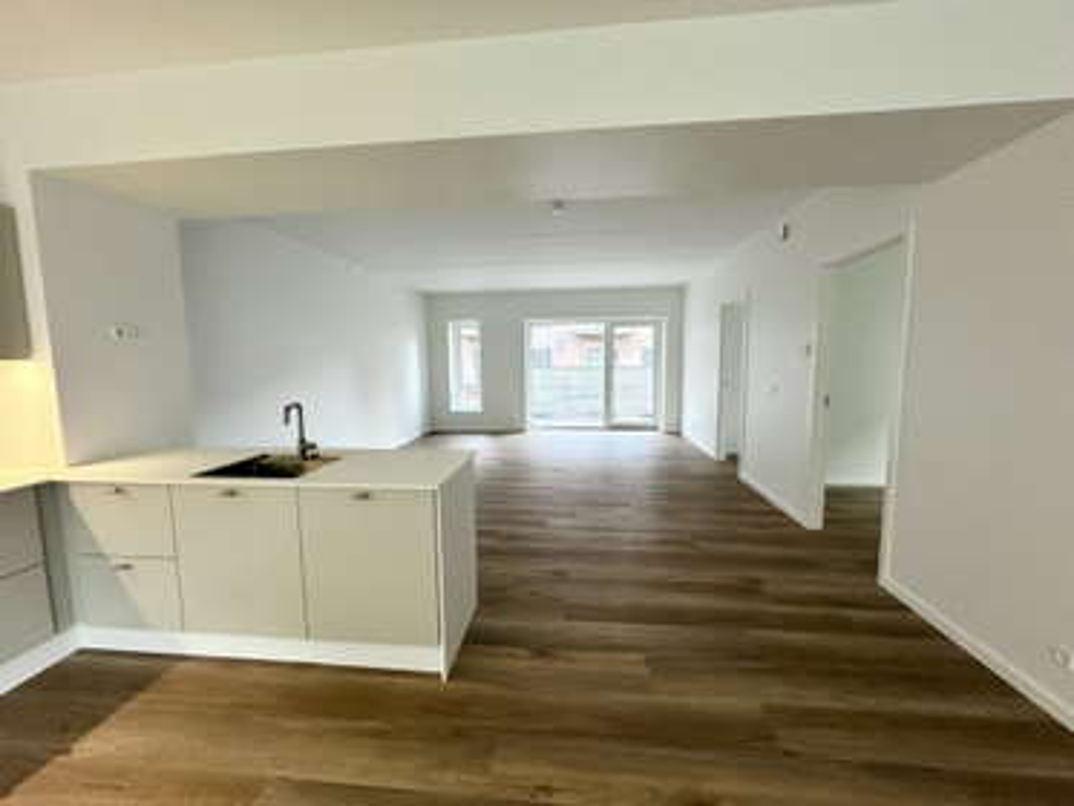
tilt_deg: -4.7
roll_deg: +0.5
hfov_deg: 102.0
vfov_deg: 85.7
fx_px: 435
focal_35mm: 14
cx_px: 537
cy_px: 403
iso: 200
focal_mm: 2.22
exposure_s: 1/50
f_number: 2.2
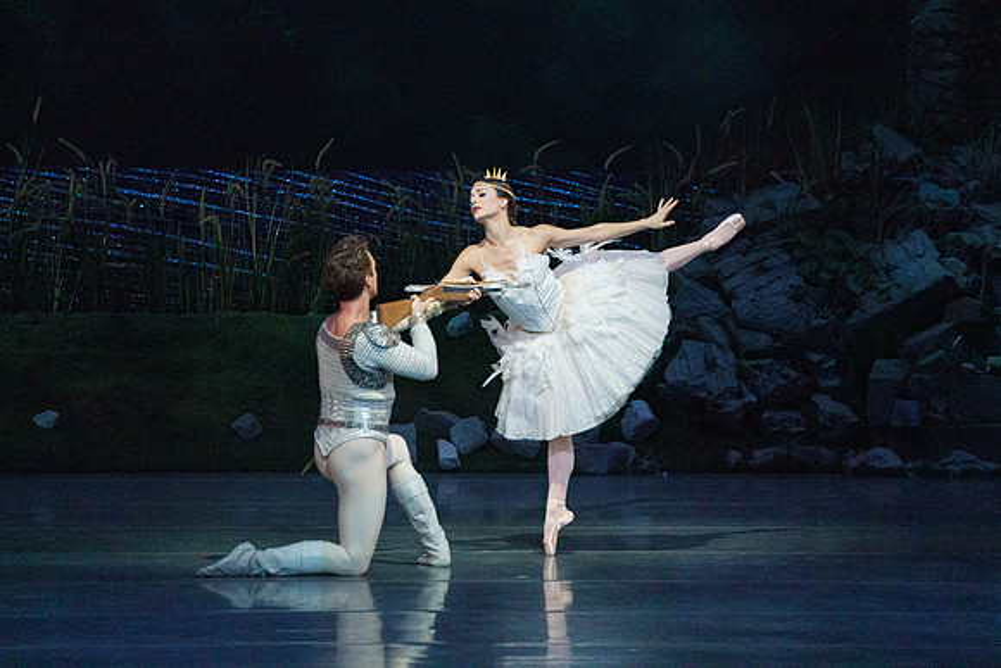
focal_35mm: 355
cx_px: 500
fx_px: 9873
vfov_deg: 3.9
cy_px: 334
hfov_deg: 5.8
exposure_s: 1/320
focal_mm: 355
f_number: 5.6
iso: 8000
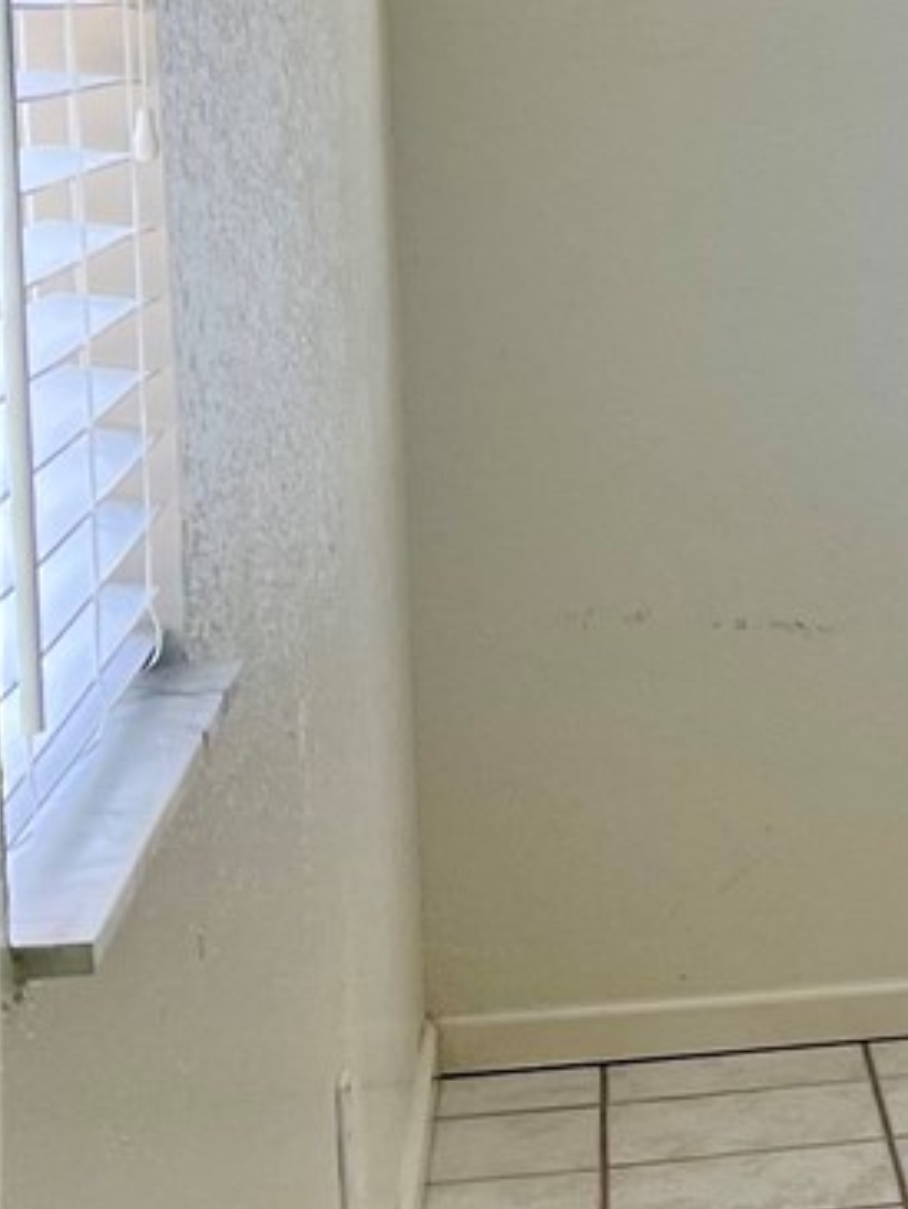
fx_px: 3985
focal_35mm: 114
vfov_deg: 17.2
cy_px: 470
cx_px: 2648
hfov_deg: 10.0
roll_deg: -0.3
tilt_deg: -4.3
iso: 50
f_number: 1.5
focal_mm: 5.7
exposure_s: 1/165
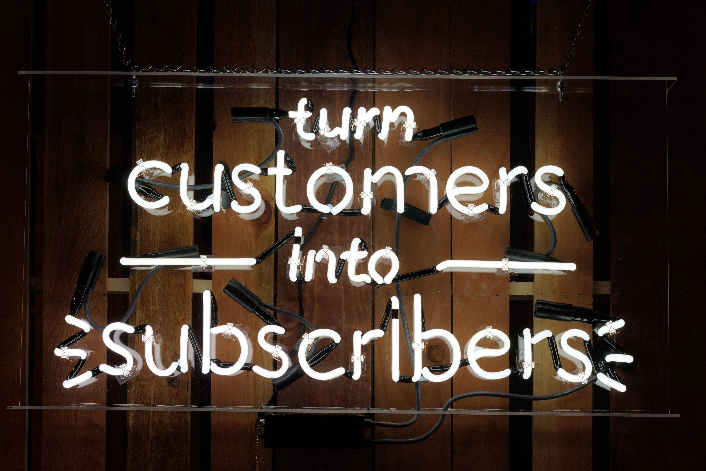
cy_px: 236
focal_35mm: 75
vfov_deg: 18.2
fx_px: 1471
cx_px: 353
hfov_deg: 27.0
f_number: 11
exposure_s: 1/80
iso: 640
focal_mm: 50
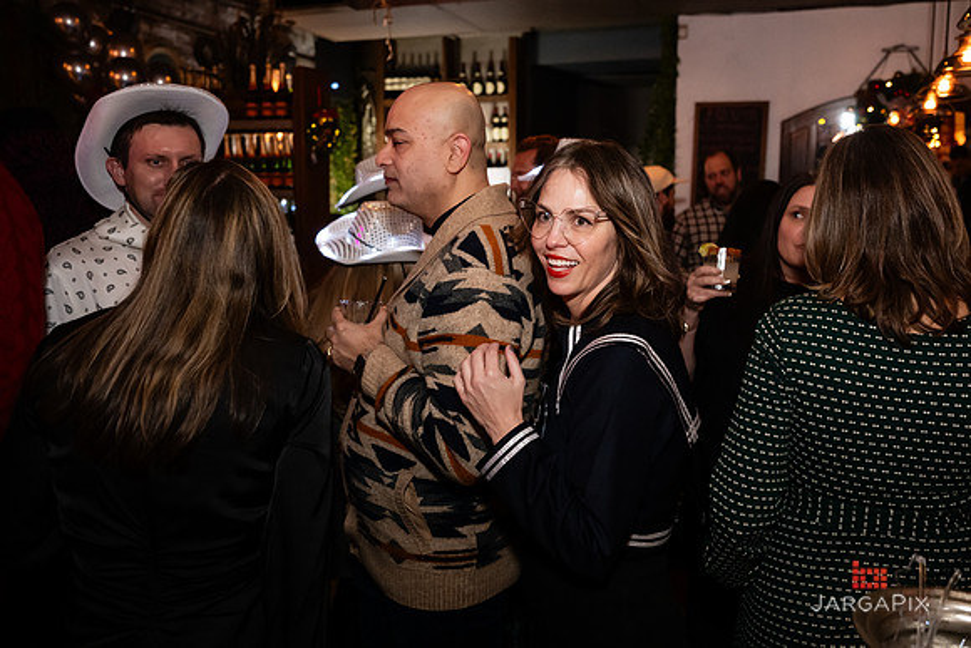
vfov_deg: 43.9
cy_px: 276
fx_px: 802
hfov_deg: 62.1
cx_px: 557
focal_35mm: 30
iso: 3200
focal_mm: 25.5
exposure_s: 1/100
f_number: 3.2
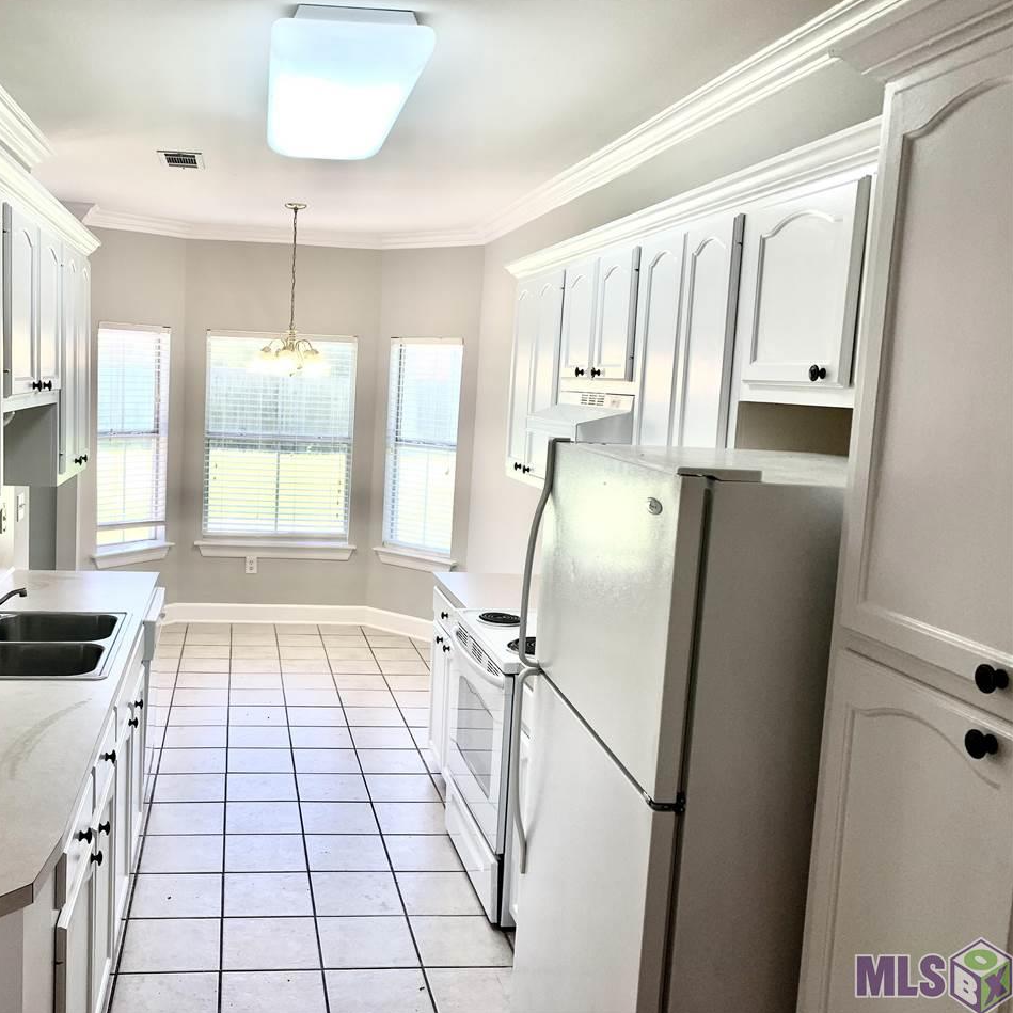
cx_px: 331
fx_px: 1026
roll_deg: -3.1
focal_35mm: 31
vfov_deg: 52.5
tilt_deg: -7.5
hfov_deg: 51.5
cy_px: 505
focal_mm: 4.25
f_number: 1.8
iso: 40
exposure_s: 1/120
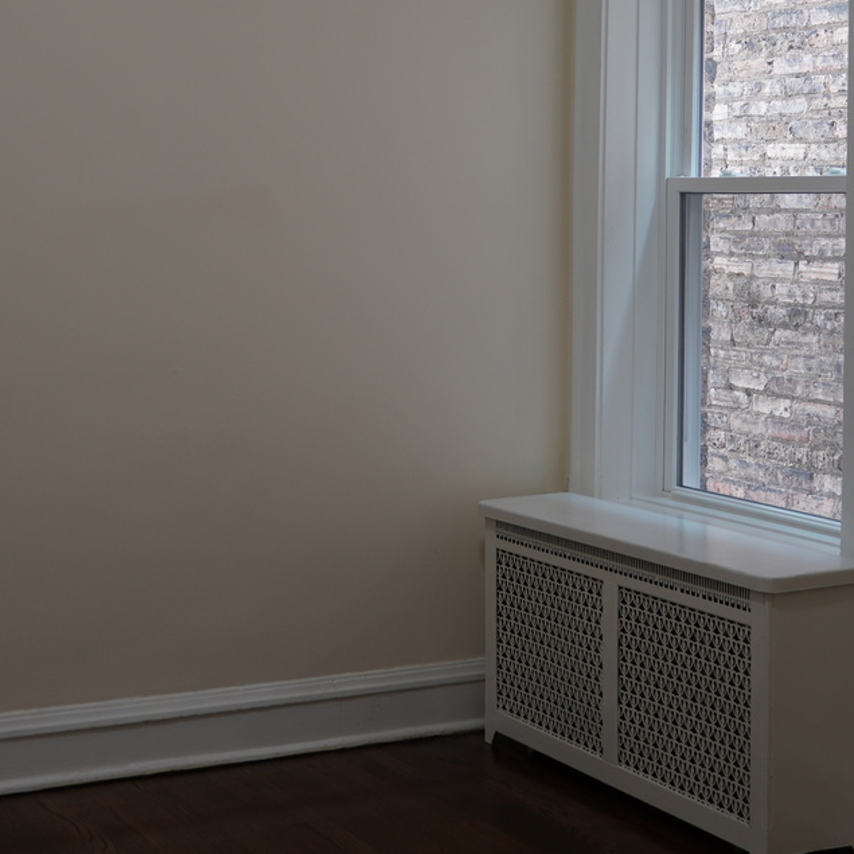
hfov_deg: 26.4
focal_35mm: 65
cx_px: 352
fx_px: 1814
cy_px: 199
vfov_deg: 26.1
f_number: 4
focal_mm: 20
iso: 160
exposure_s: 1/30
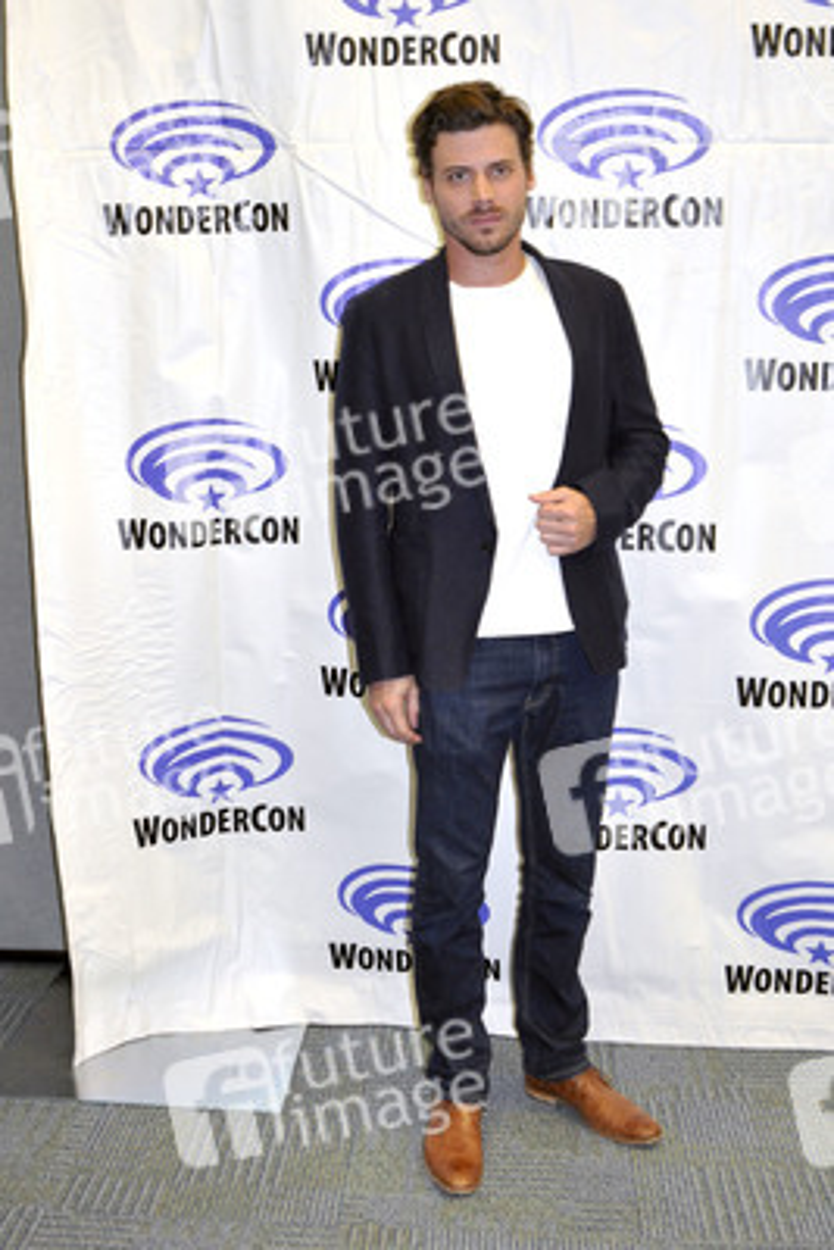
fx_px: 1250
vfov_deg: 53.1
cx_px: 417
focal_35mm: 36
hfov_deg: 36.9
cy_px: 625
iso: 1000
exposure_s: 1/60
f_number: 4.5
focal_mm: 24
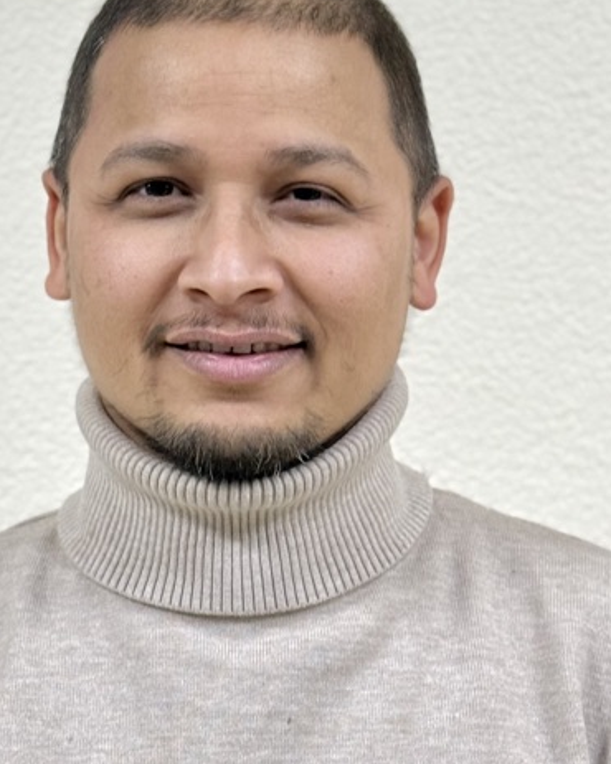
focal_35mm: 81
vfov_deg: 23.5
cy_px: 269
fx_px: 1832
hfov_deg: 18.9
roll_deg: -0.8
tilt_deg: -2.9
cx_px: 256
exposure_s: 1/60
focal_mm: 6.76
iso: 125
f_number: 1.78
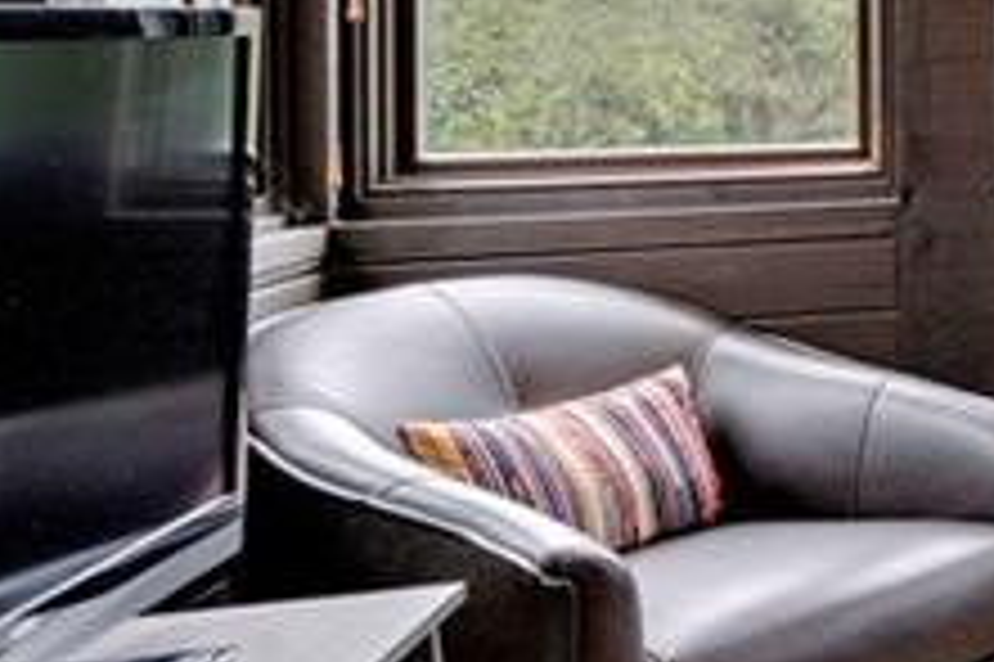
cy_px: 45
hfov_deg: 18.4
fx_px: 1793
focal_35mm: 65
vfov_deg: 20.4
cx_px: 2046
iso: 100
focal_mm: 14
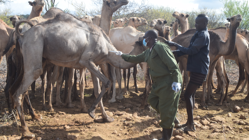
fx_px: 271
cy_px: 69
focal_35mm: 41
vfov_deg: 29.0
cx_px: 125
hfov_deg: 49.4
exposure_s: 1/250
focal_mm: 26
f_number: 8
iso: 360
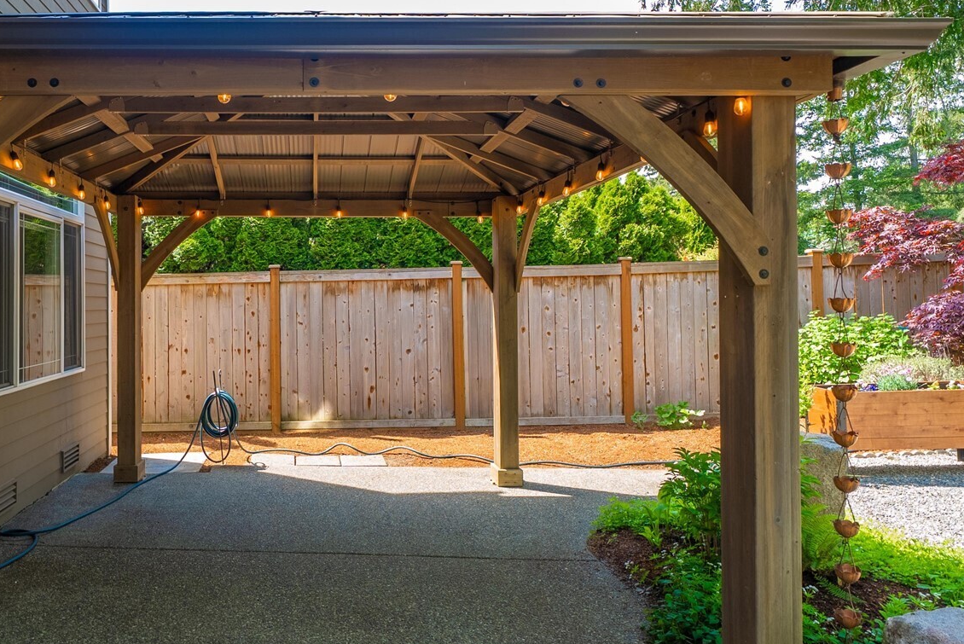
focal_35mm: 27
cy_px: 357
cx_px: 337
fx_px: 723
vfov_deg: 47.9
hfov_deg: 65.9
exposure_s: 1/60
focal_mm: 18
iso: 200
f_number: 7.1
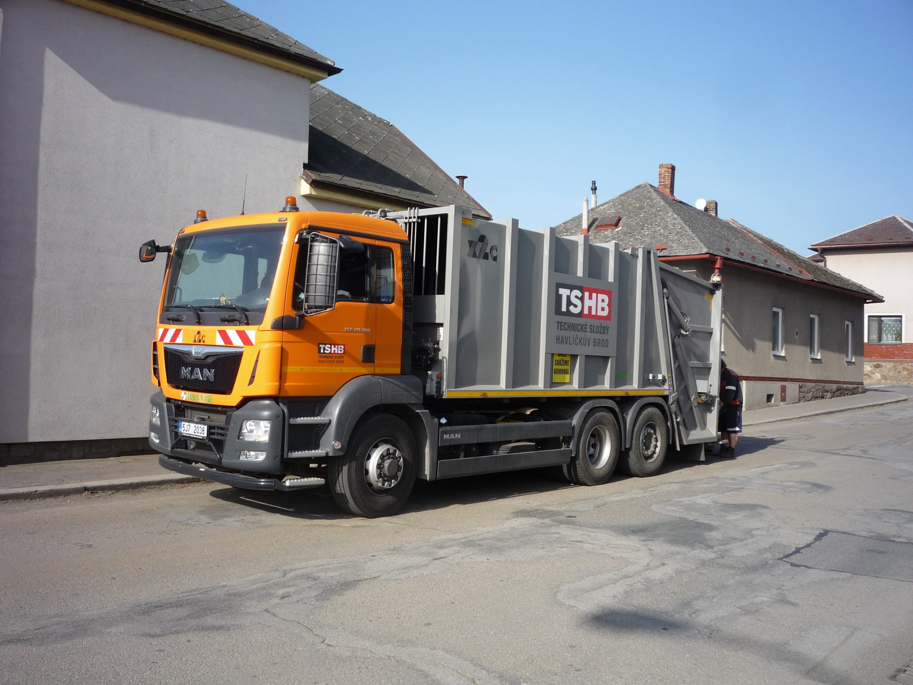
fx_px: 870
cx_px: 456
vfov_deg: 42.9
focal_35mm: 33
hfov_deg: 55.4
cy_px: 342
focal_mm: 5.3
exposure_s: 1/400
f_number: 4.5
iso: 100
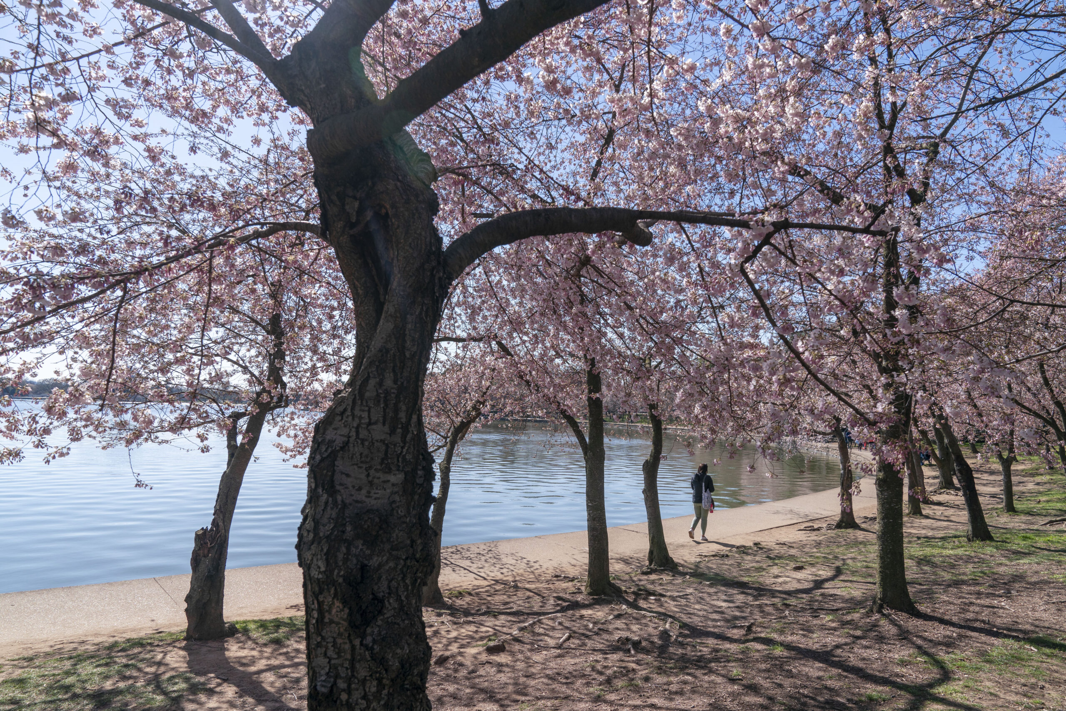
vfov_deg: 53.1
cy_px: 356
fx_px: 711
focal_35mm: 24
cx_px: 533
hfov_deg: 73.7
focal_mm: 24
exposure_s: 1/640
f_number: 6.3
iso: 160
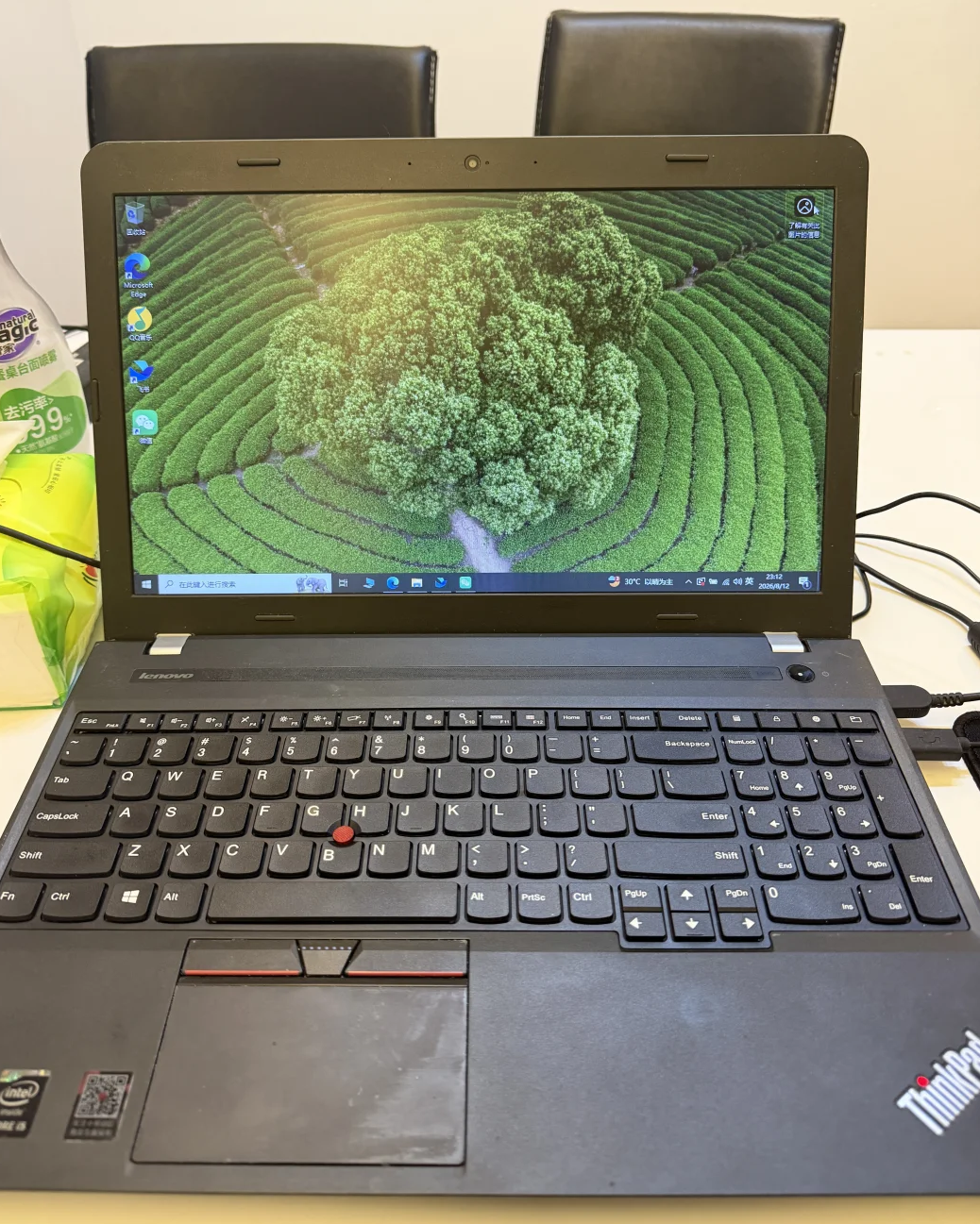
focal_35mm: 26
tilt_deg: -34.9
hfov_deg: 54.9
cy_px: 573
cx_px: 474
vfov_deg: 66.0
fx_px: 942
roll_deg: +0.9
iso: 320
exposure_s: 1/50
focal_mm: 6.76
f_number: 1.78
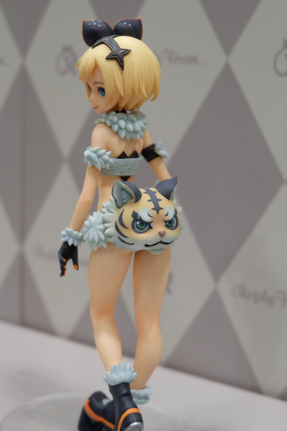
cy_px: 216
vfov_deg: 34.5
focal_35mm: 58
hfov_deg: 23.4
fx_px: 694
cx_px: 144
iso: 3200
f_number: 5.3
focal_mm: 38.7
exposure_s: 1/85
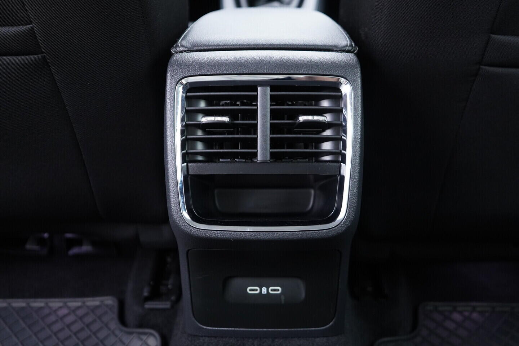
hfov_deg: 53.1
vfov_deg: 36.9
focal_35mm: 36
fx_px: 519
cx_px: 260
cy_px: 173
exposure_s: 1/40
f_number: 2.8
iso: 800
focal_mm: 24
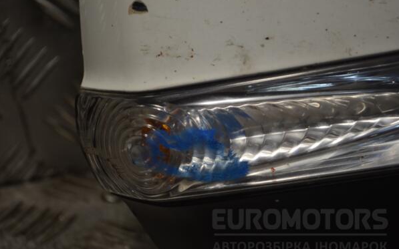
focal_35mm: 85
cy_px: 130
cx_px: 200
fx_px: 919
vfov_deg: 15.4
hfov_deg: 24.5
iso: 100
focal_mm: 55
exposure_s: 1/50
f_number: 5.6
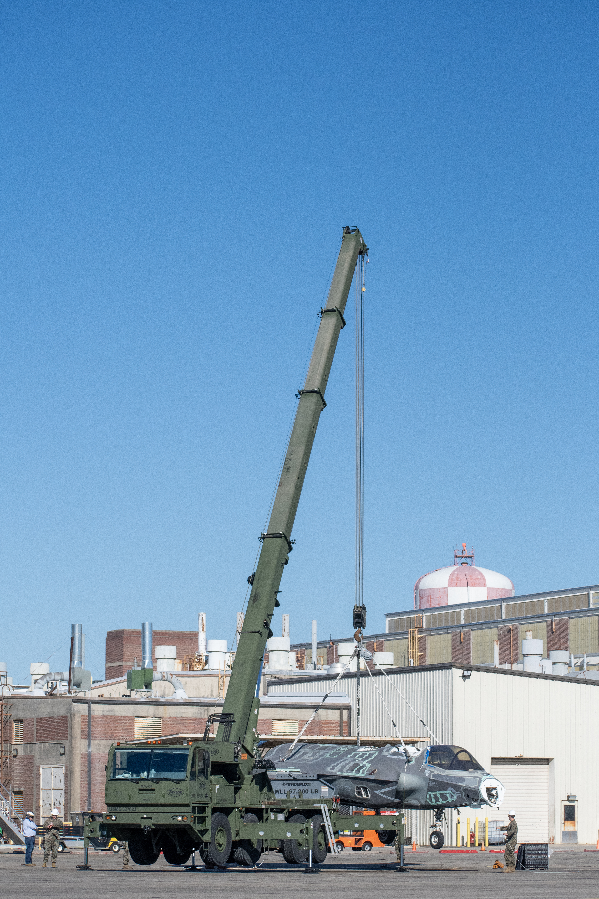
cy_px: 450
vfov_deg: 18.9
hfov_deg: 12.7
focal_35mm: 108
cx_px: 300
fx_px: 2695
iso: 500
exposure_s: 1/3200
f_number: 8
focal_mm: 72
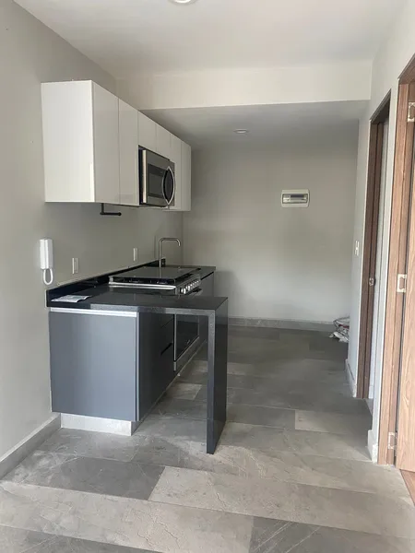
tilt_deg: -7.2
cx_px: 208
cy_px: 276
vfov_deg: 67.3
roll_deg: -1.2
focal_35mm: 26
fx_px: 416
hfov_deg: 53.1
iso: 200
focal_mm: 4.25
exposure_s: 1/60
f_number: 1.8
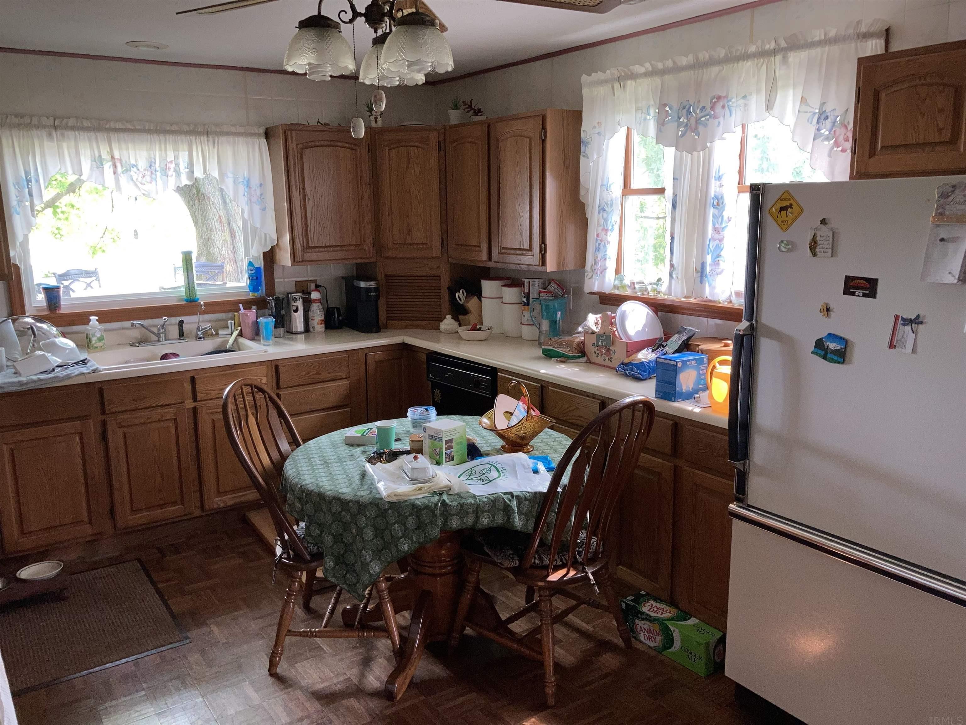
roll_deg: +1.0
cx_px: 483
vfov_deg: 49.7
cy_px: 362
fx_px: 781
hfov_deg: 63.4
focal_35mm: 28
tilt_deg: -11.3
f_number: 1.8
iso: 40
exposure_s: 1/15
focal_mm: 3.99
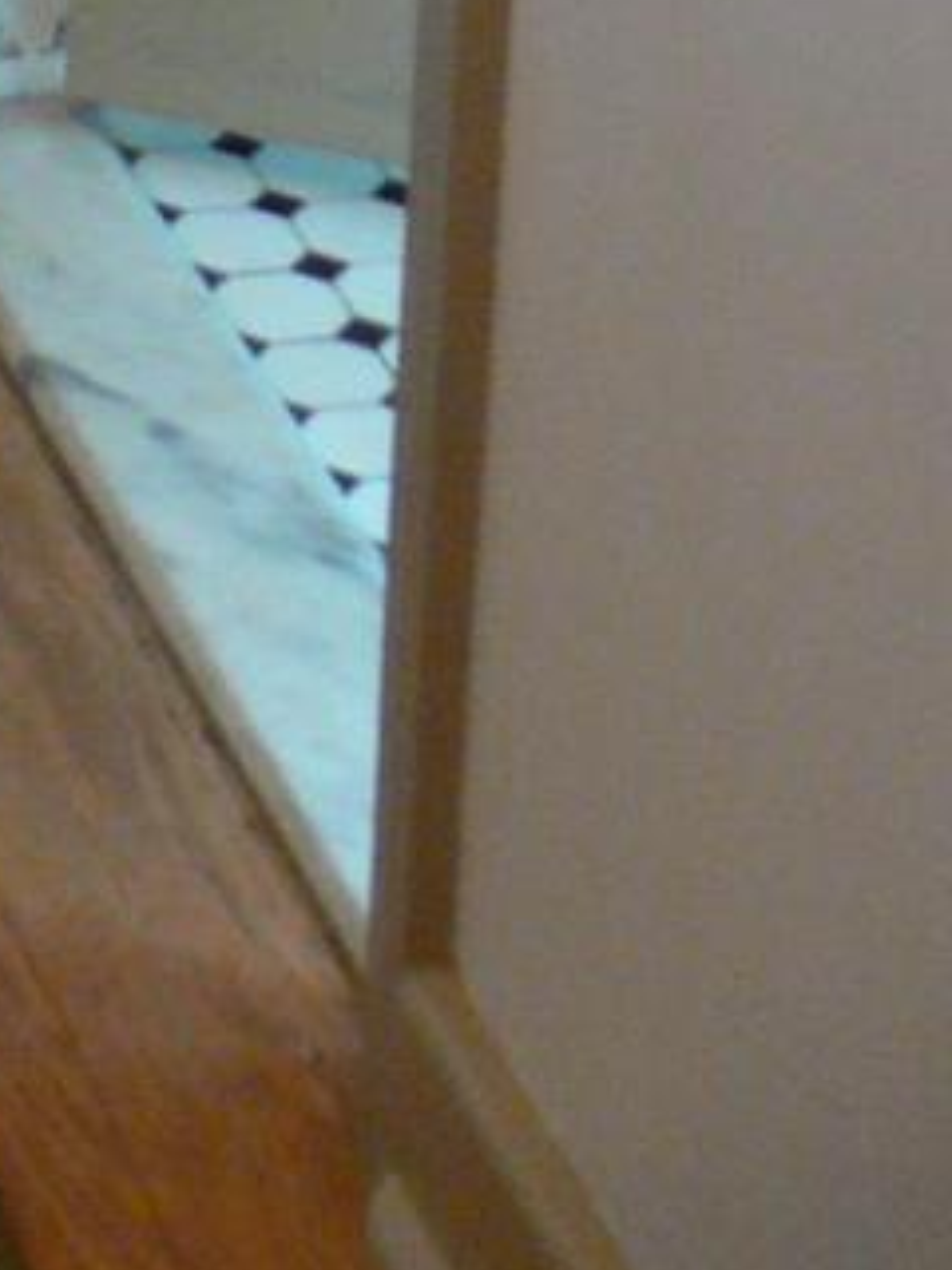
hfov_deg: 8.4
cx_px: -1012
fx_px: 6160
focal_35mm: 168
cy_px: -1746
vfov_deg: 10.3
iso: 200
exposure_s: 1/8
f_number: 2.8
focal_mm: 7.4
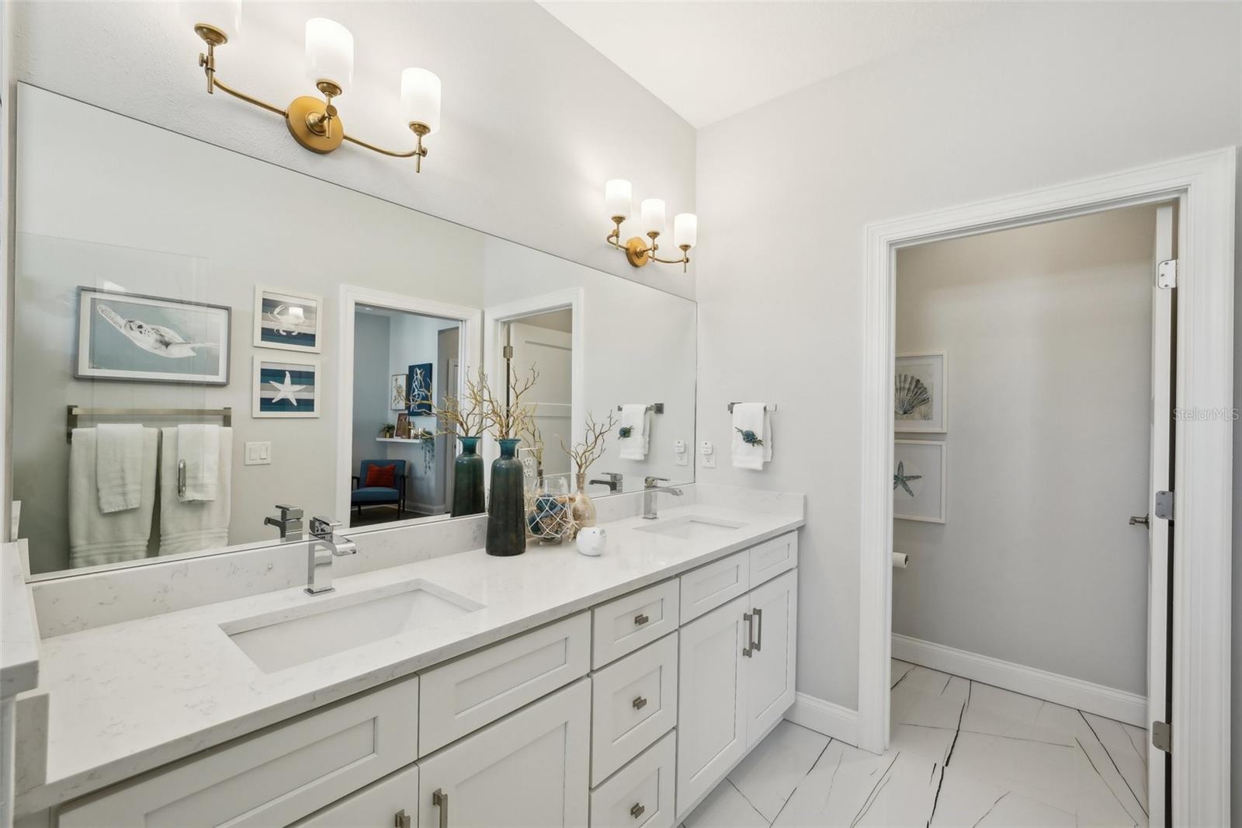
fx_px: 517
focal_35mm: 15
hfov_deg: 100.4
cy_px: 414
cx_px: 621
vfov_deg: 77.3
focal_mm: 15
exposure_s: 1/100
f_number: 8
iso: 500
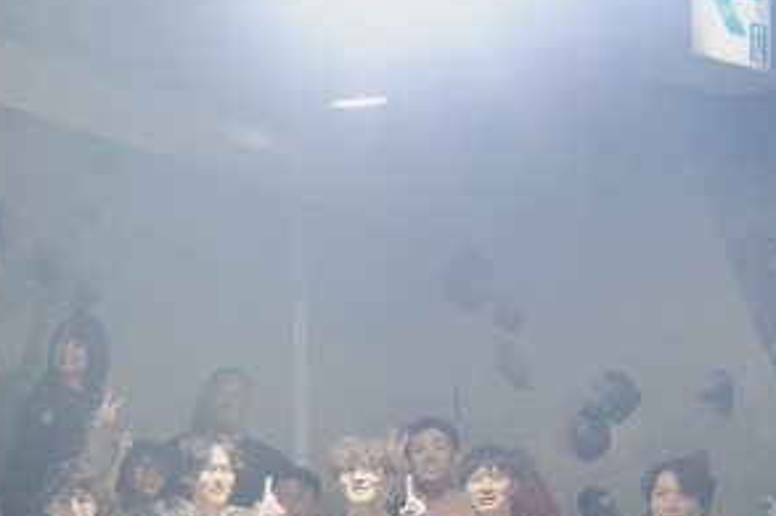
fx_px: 2154
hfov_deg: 17.1
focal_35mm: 100
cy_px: 603
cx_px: -591
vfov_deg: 13.3
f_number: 3.5
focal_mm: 18
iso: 800
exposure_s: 1/60
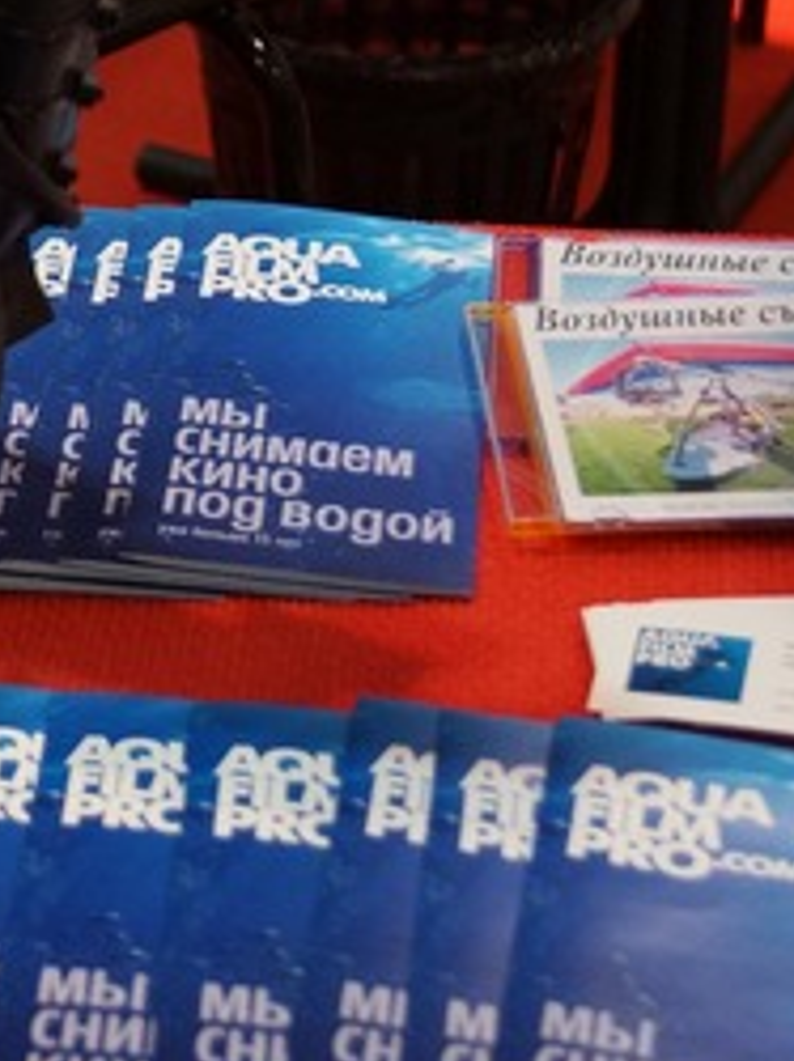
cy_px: 329
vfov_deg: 17.4
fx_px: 3462
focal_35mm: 113
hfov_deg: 12.8
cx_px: -127
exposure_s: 1/60
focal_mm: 28
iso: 800
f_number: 4.5
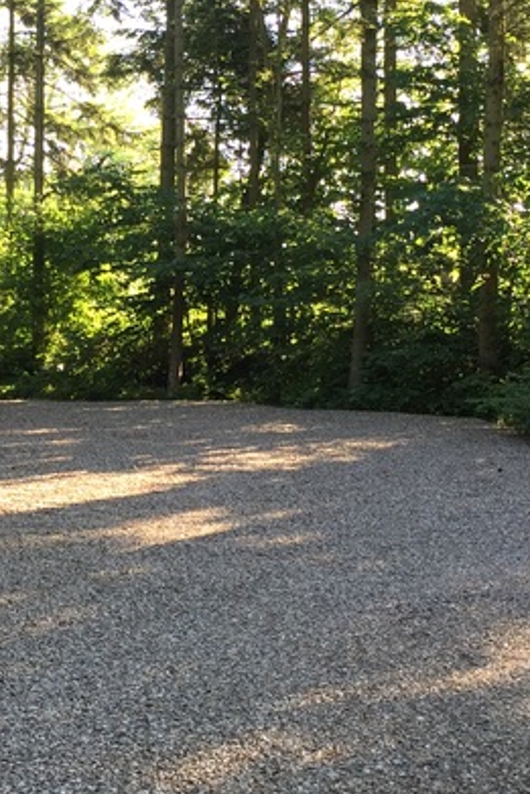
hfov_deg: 17.1
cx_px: 77
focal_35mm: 79
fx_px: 1743
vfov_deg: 25.6
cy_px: 345
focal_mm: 4.15
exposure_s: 1/120
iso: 32
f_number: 2.2
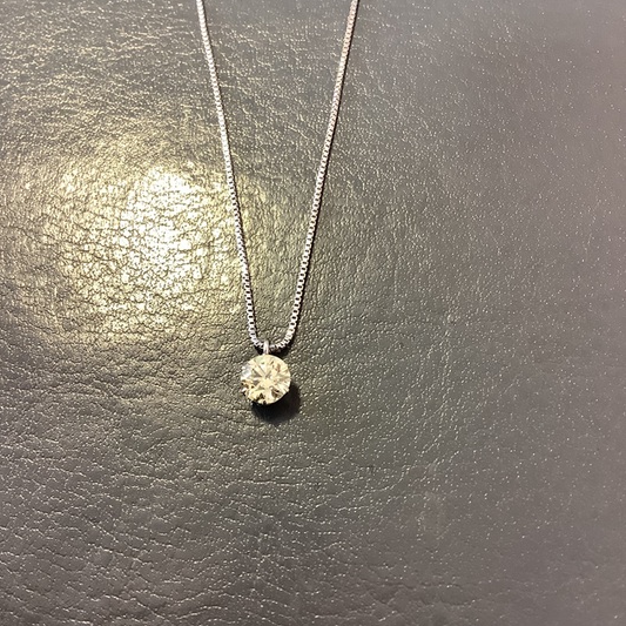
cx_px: 310
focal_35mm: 37
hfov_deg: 44.9
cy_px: 338
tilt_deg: -66.2
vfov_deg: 44.9
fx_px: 757
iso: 200
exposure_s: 1/50
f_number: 2.4
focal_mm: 3.3
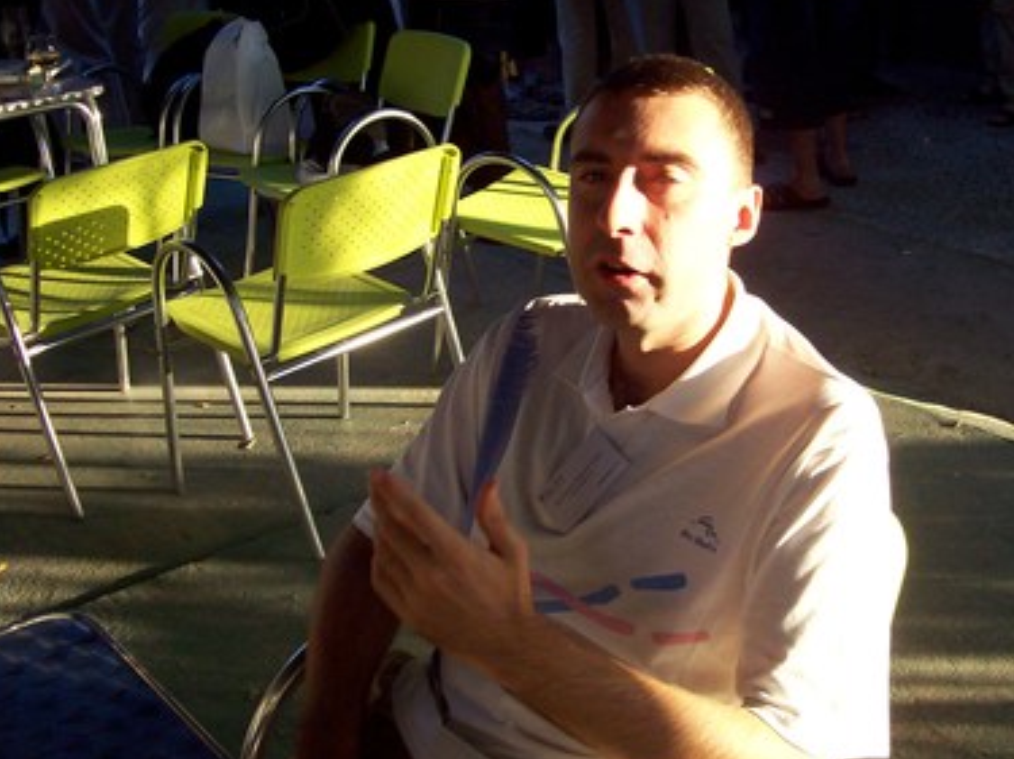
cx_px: 614
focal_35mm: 48
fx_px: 1406
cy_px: 298
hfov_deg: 39.5
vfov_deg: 30.2
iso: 80
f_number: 2.7
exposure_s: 1/164
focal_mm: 6
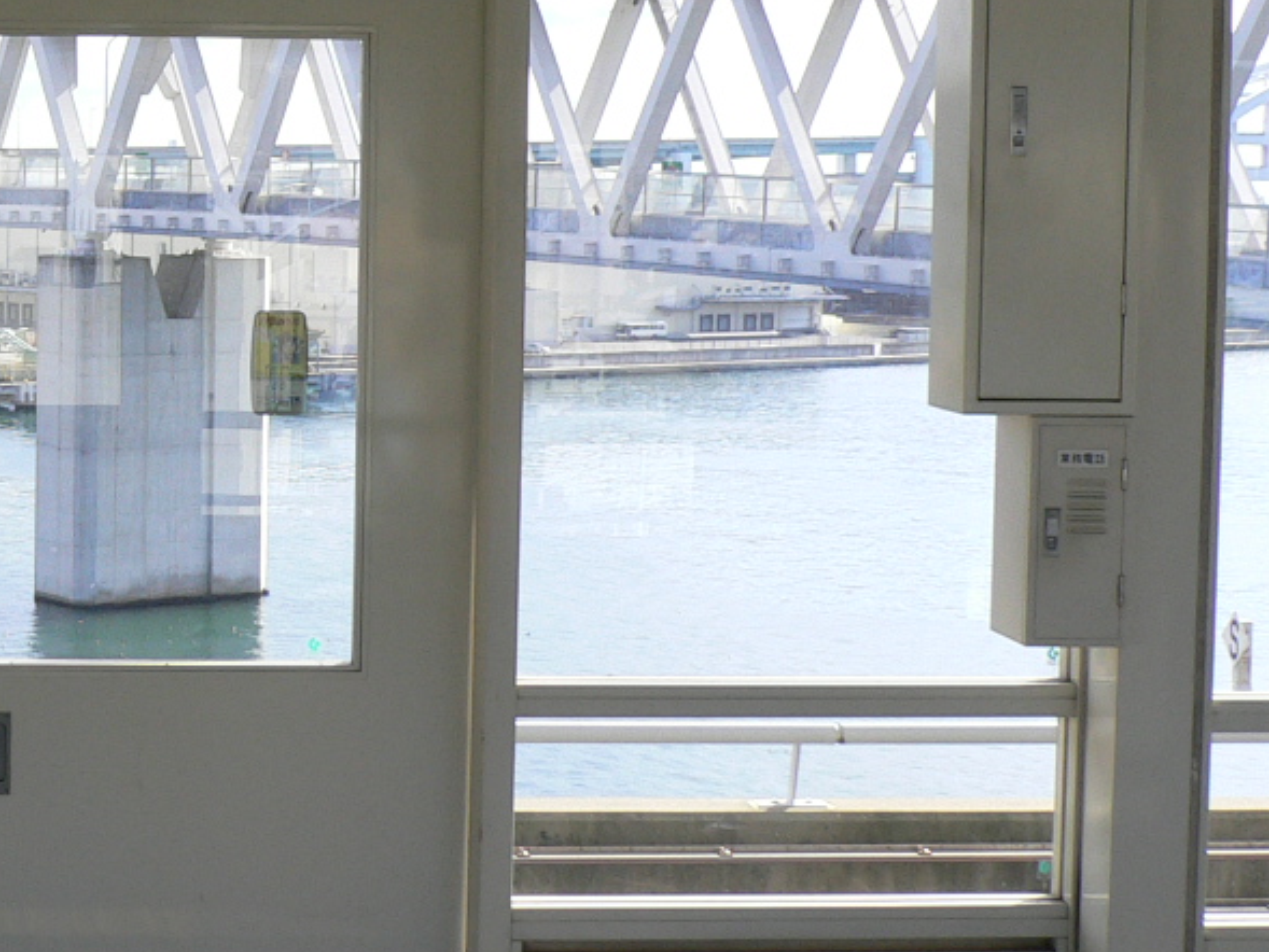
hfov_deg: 24.3
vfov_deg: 19.3
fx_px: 2787
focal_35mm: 76
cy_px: 241
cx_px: -50
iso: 80
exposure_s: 1/125
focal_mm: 5.8
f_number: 5.6
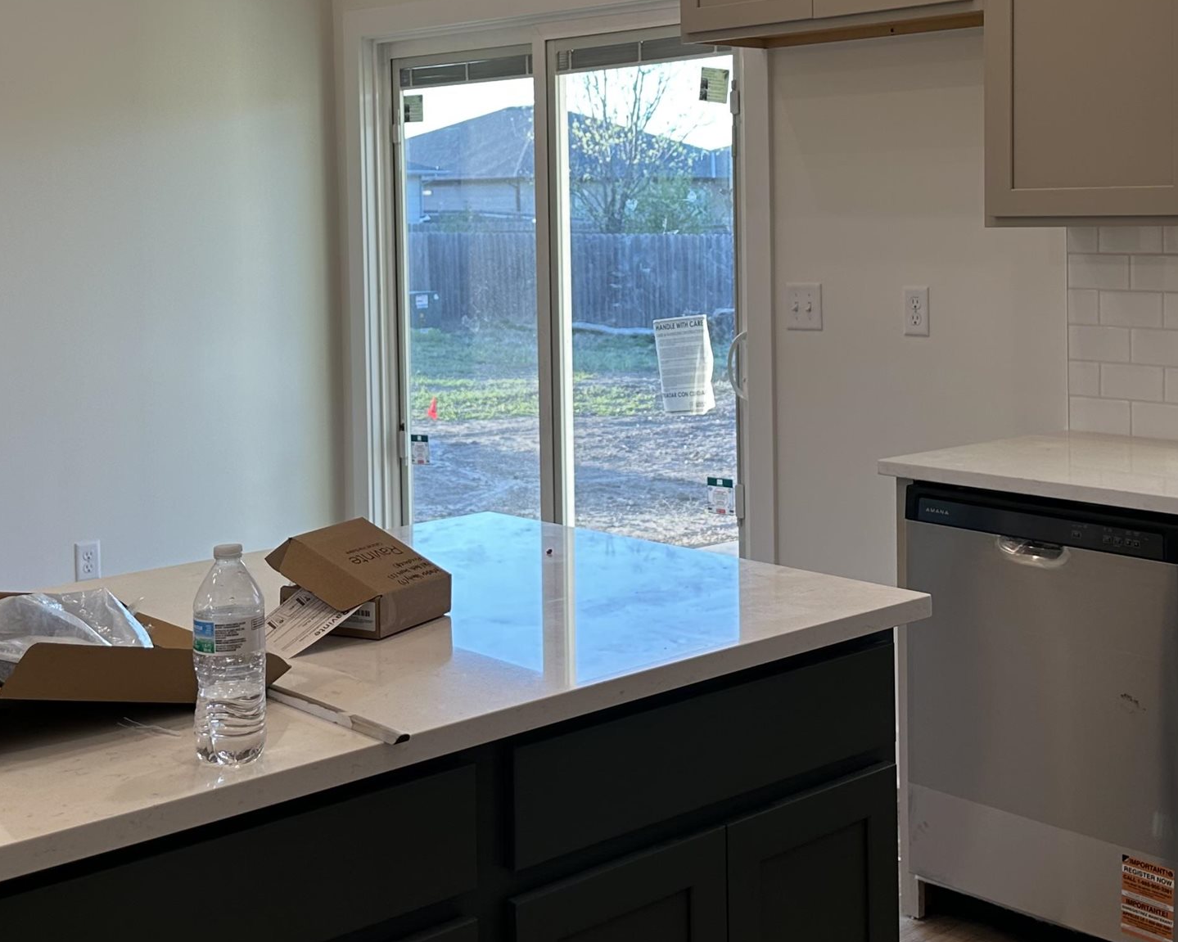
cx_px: 677
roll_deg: +0.6
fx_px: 1743
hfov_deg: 37.3
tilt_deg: -2.7
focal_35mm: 50
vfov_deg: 30.0
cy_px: 291
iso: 64
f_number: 1.78
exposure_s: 1/120
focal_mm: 6.86
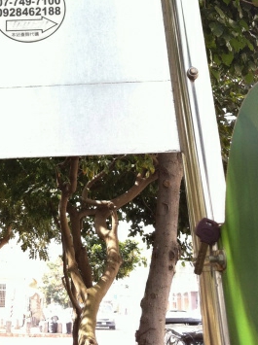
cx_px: 28
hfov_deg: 20.8
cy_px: 26
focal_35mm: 69
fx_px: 688
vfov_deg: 27.1
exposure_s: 1/138
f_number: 2.8
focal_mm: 3.85
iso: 80
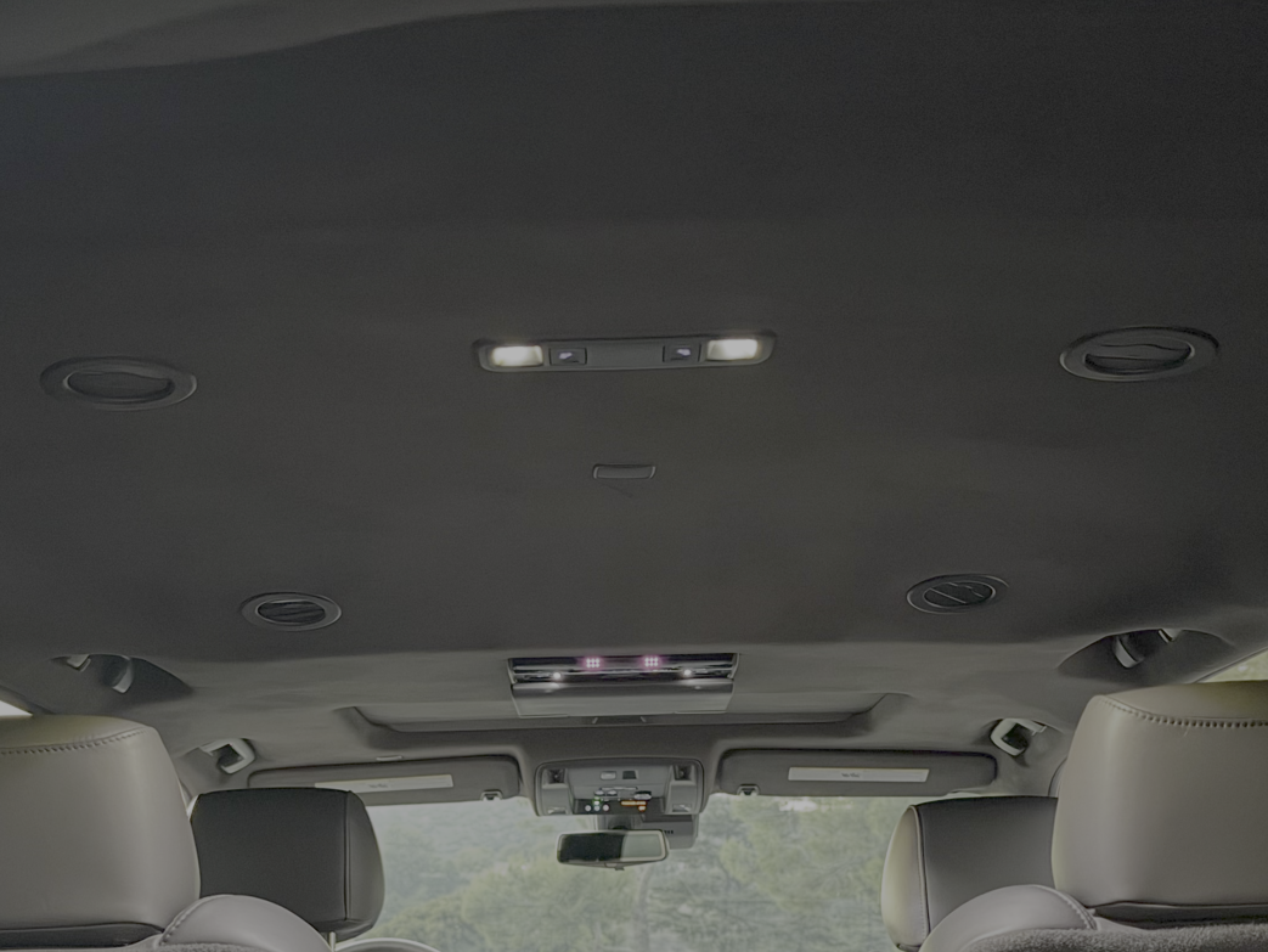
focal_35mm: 46
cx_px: 585
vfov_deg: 30.4
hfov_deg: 41.2
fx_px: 1686
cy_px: 822
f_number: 1.48
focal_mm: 6.93
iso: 1000
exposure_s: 1/30
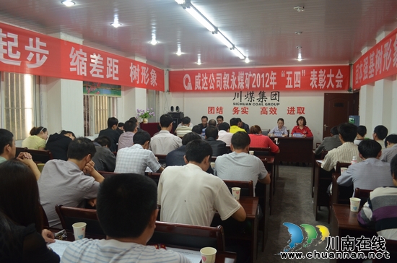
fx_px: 297
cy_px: 132
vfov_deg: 47.7
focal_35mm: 27
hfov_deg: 67.5
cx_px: 198
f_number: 4
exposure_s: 1/60
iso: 800
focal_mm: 18
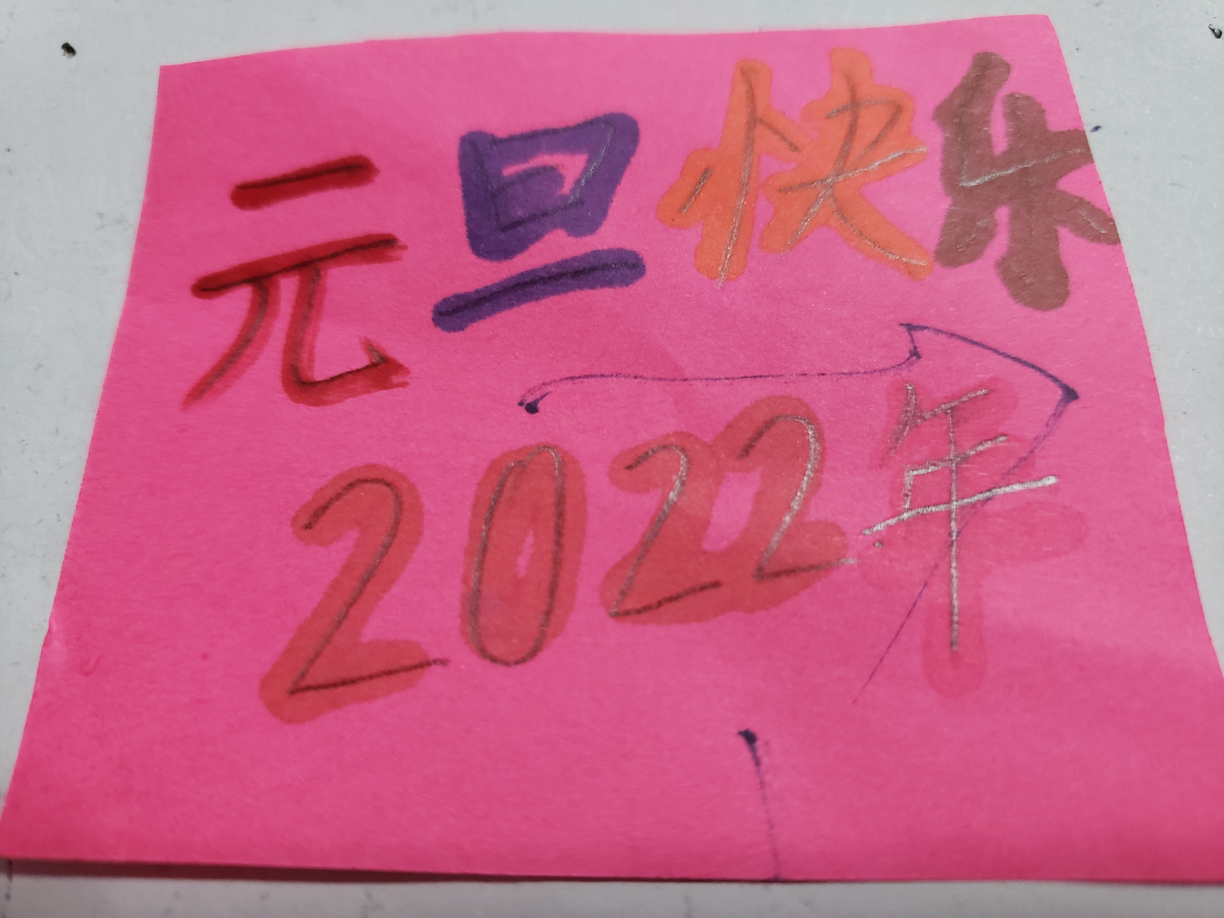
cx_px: 612
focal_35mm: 26
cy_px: 459
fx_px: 919
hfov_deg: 67.3
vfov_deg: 53.1
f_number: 1.5
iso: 250
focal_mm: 4.3
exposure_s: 1/50
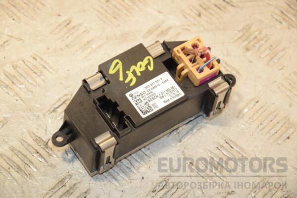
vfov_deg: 9.3
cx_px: 148
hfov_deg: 14.0
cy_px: 99
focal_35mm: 147
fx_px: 1213
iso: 800
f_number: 7.1
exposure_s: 1/200
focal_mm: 98
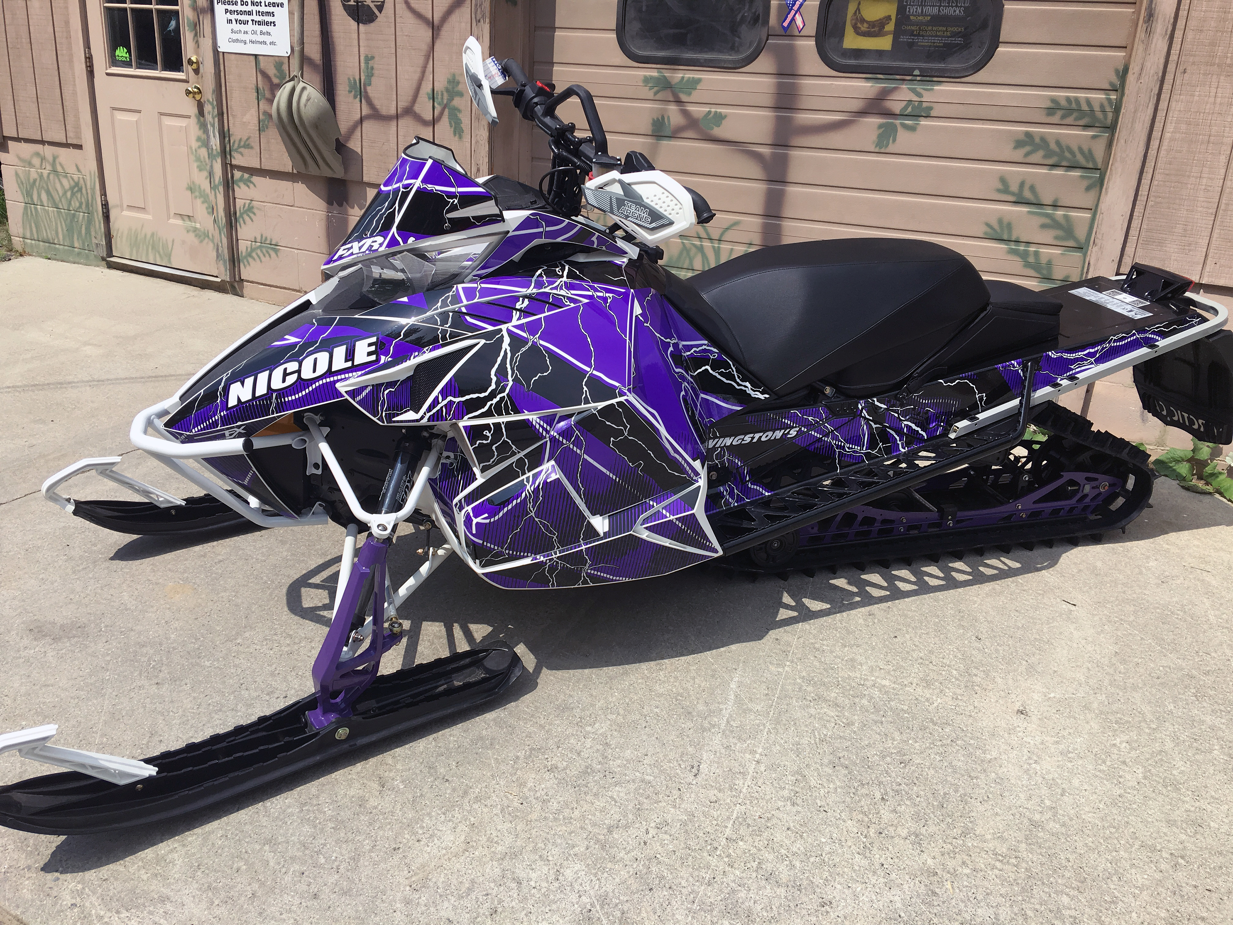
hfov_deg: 61.7
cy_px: 462
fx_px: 1033
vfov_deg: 48.2
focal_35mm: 29
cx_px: 616
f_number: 2.2
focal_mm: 4.15
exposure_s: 1/1748
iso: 25
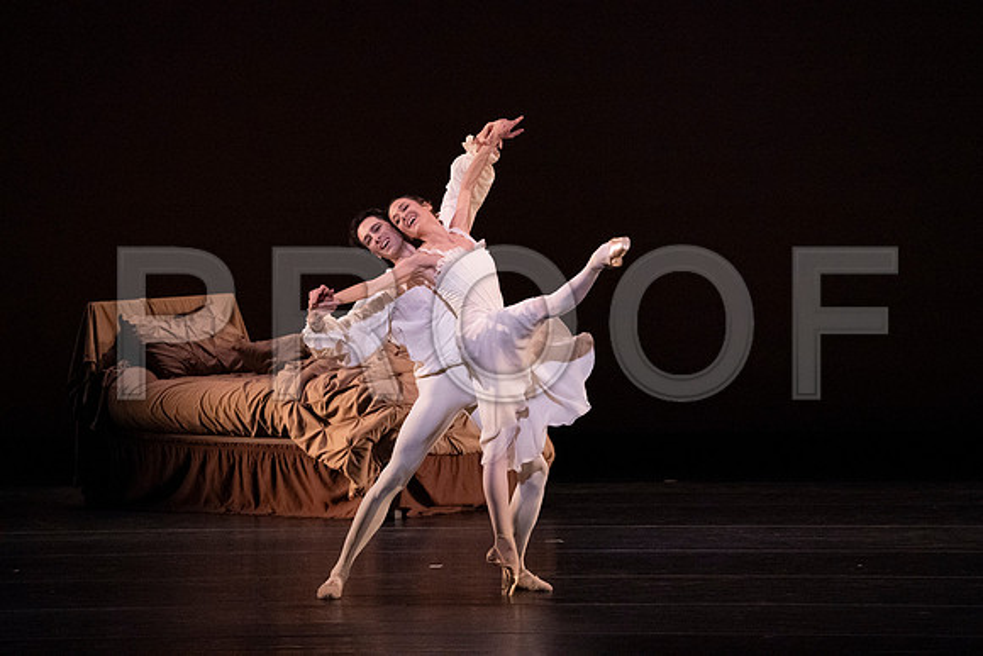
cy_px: 328
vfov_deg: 4.1
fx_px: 9176
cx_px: 492
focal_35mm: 336
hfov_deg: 6.1
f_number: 7.1
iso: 20000
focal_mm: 336
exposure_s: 1/400
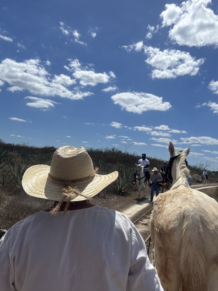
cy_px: 147
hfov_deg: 49.8
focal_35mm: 28
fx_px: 235
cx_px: 108
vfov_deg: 63.4
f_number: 1.6
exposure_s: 1/9091
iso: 50
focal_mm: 5.96
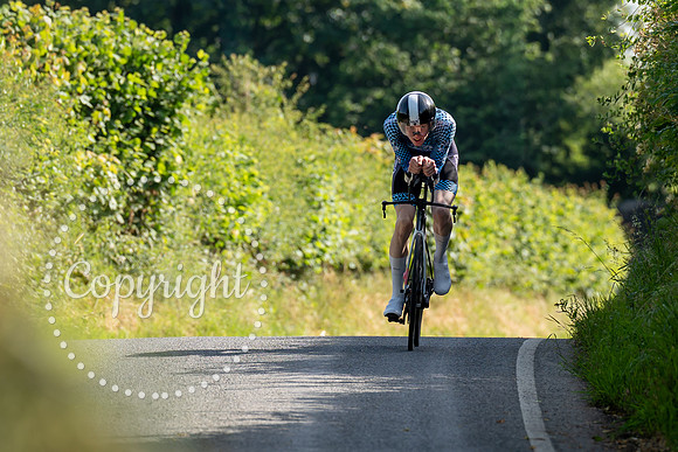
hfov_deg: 4.3
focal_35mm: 482
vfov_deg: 2.9
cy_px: 264
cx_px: 403
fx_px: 9070
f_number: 3.5
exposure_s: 1/800
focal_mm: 200
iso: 200
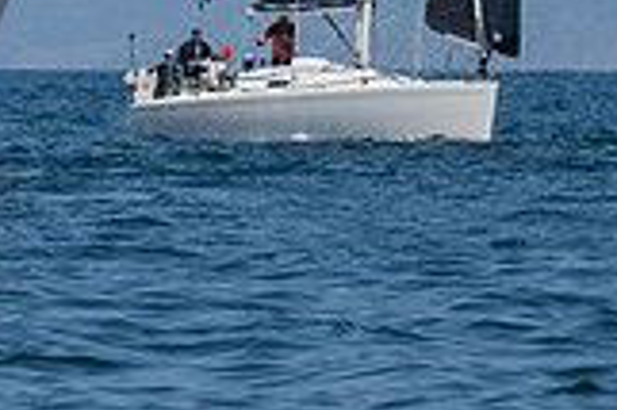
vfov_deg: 1.9
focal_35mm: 712
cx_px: -395
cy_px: -178
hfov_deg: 2.9
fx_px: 12190
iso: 250
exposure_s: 1/2000
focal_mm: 195
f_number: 6.3
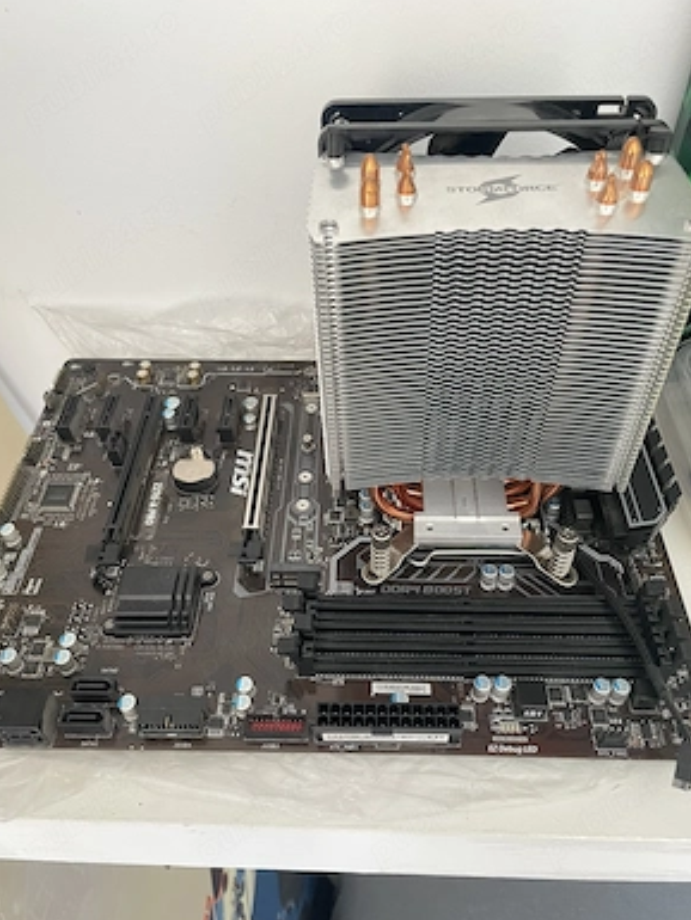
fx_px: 718
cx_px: 347
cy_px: 473
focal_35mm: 27
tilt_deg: -47.6
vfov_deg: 65.3
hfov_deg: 51.4
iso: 500
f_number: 1.6
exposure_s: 1/55
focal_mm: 4.2
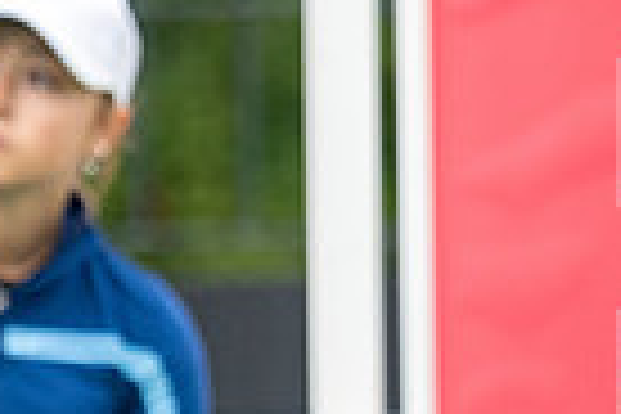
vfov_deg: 0.7
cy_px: 176
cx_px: 1202
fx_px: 32703
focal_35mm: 1896
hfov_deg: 1.1
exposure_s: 1/1600
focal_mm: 300
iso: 400
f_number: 5
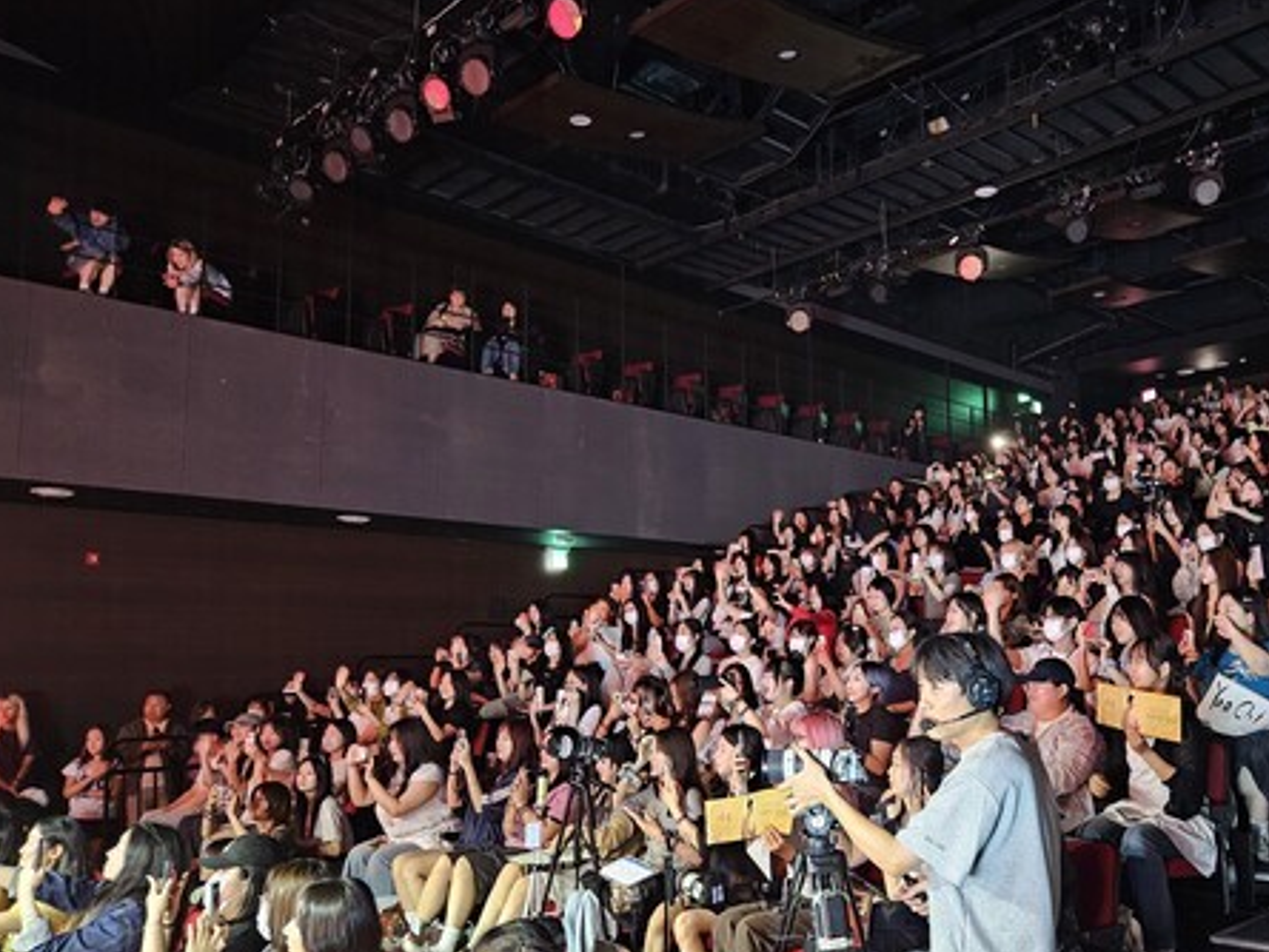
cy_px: 519
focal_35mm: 31
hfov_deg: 57.4
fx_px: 1137
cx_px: 818
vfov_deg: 45.4
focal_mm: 5.4
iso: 1000
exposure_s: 1/24
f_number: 1.8
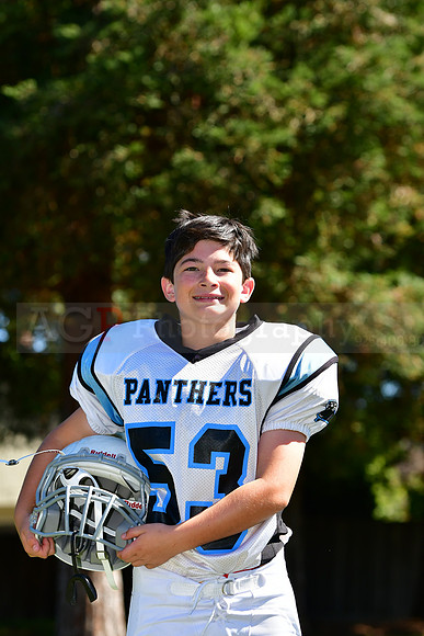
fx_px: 2913
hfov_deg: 8.3
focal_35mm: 165
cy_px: 318
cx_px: 212
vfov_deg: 12.4
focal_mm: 110
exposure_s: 1/2000
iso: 400
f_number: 4.5
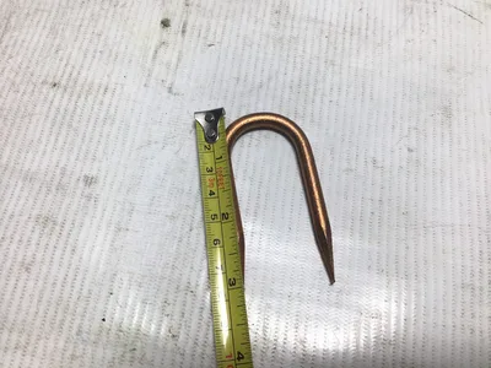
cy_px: 184
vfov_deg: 45.4
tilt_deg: -69.6
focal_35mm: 31
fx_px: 440
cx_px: 246
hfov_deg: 58.4
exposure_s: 1/225
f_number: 2.4
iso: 25
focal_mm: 3.3
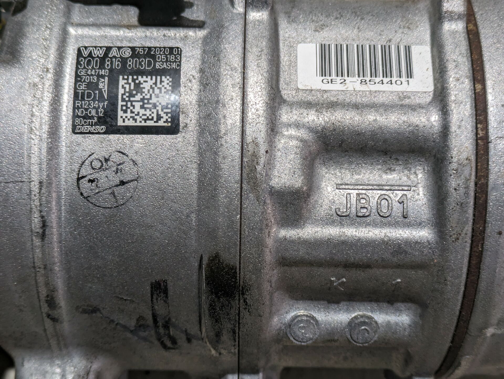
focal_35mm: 51
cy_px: 190
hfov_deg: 37.5
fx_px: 743
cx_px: 252
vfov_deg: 28.6
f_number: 1.89
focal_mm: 5.43
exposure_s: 1/100
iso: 86
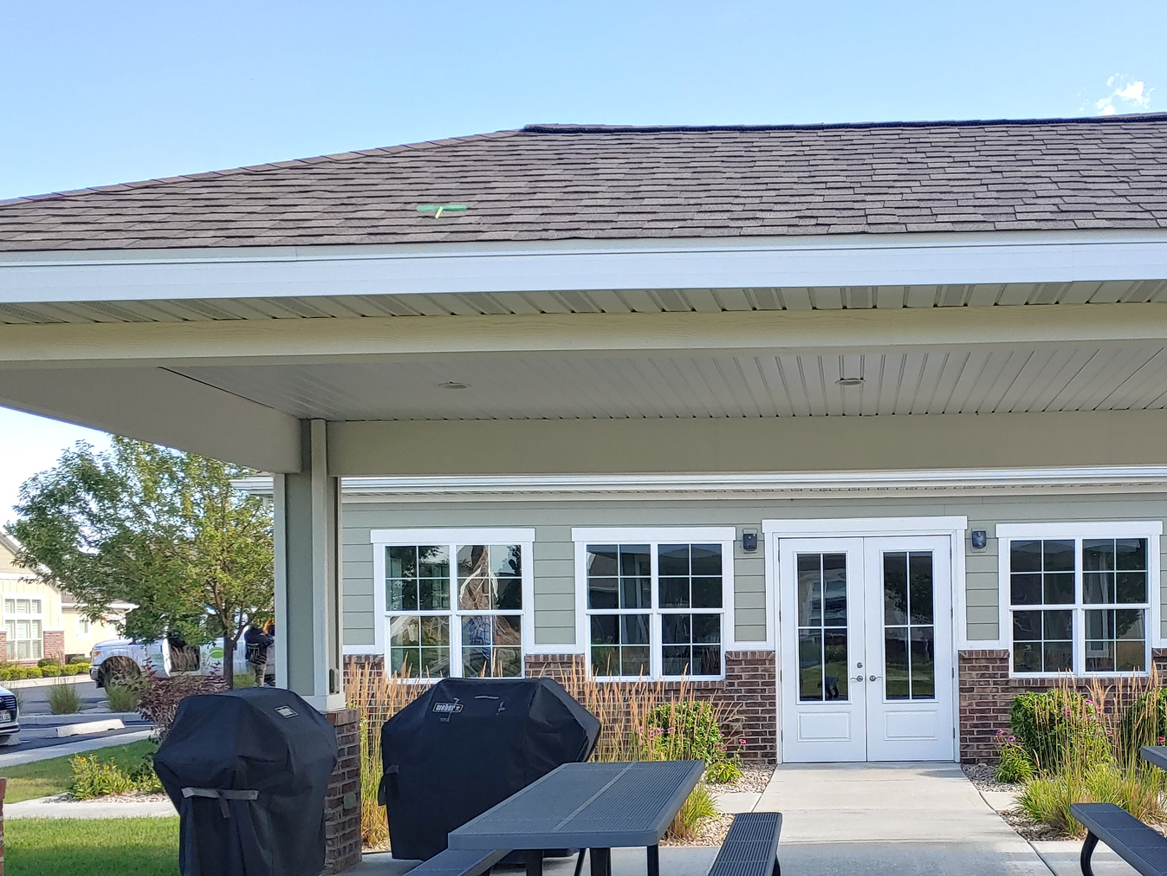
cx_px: 823
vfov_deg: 37.1
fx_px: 1281
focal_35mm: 38
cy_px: 626
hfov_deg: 47.7
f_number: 1.5
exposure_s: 1/1429
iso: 100
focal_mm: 4.23
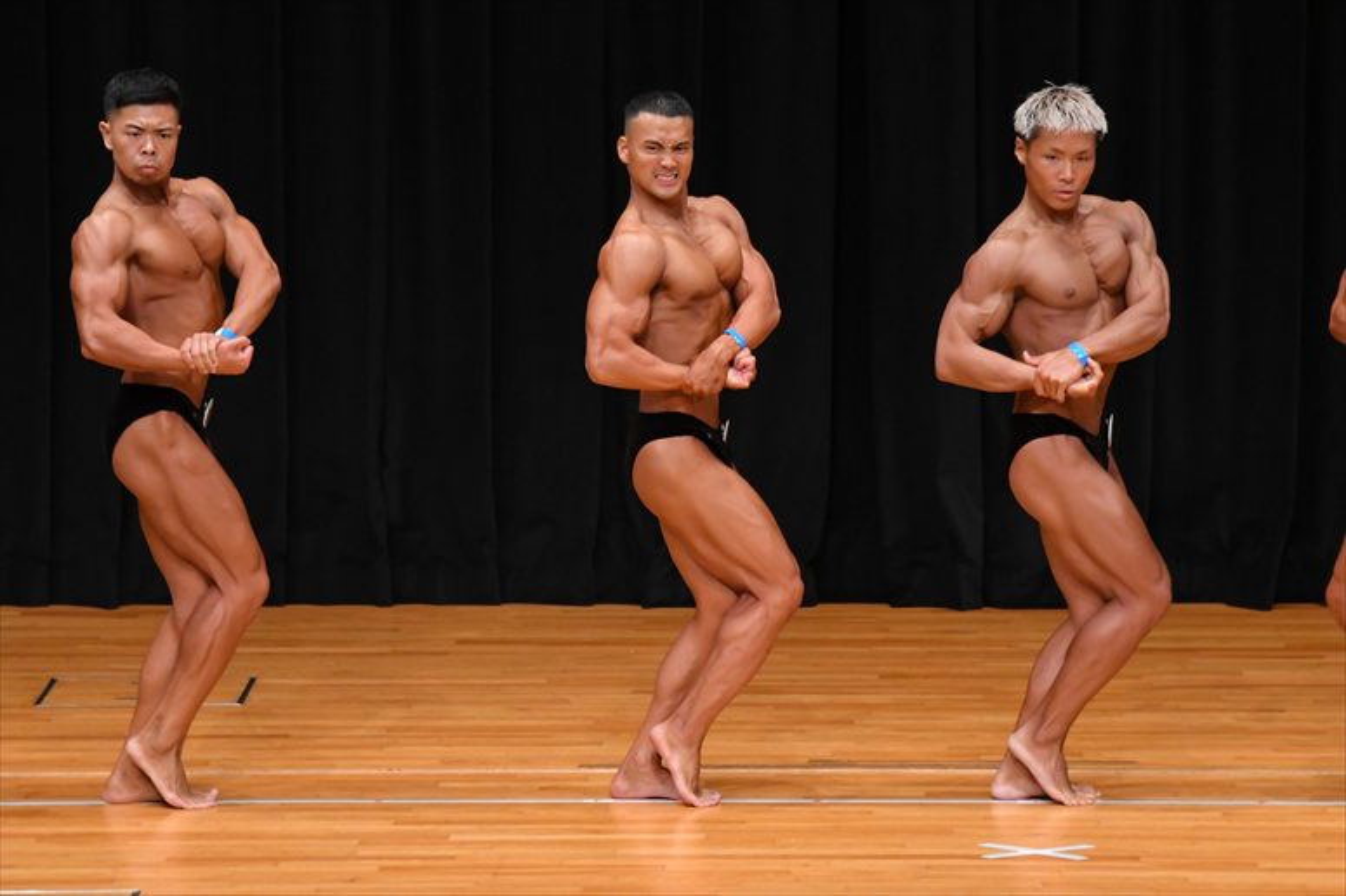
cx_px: 673
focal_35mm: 285
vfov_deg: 4.8
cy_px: 448
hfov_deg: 7.2
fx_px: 10651
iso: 3200
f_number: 5.6
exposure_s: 1/400
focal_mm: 190
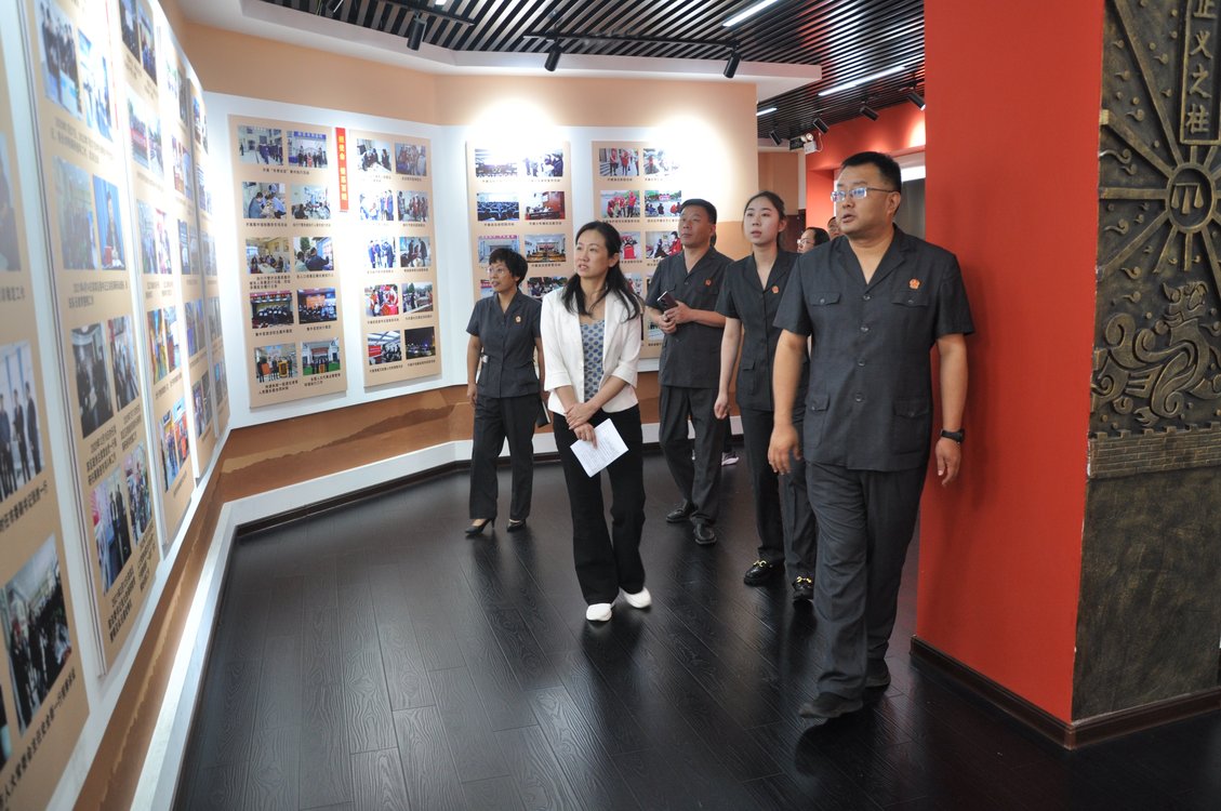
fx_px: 915
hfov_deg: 67.4
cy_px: 406
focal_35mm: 27
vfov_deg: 47.8
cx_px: 610
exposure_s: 1/60
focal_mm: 18
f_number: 4
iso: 560
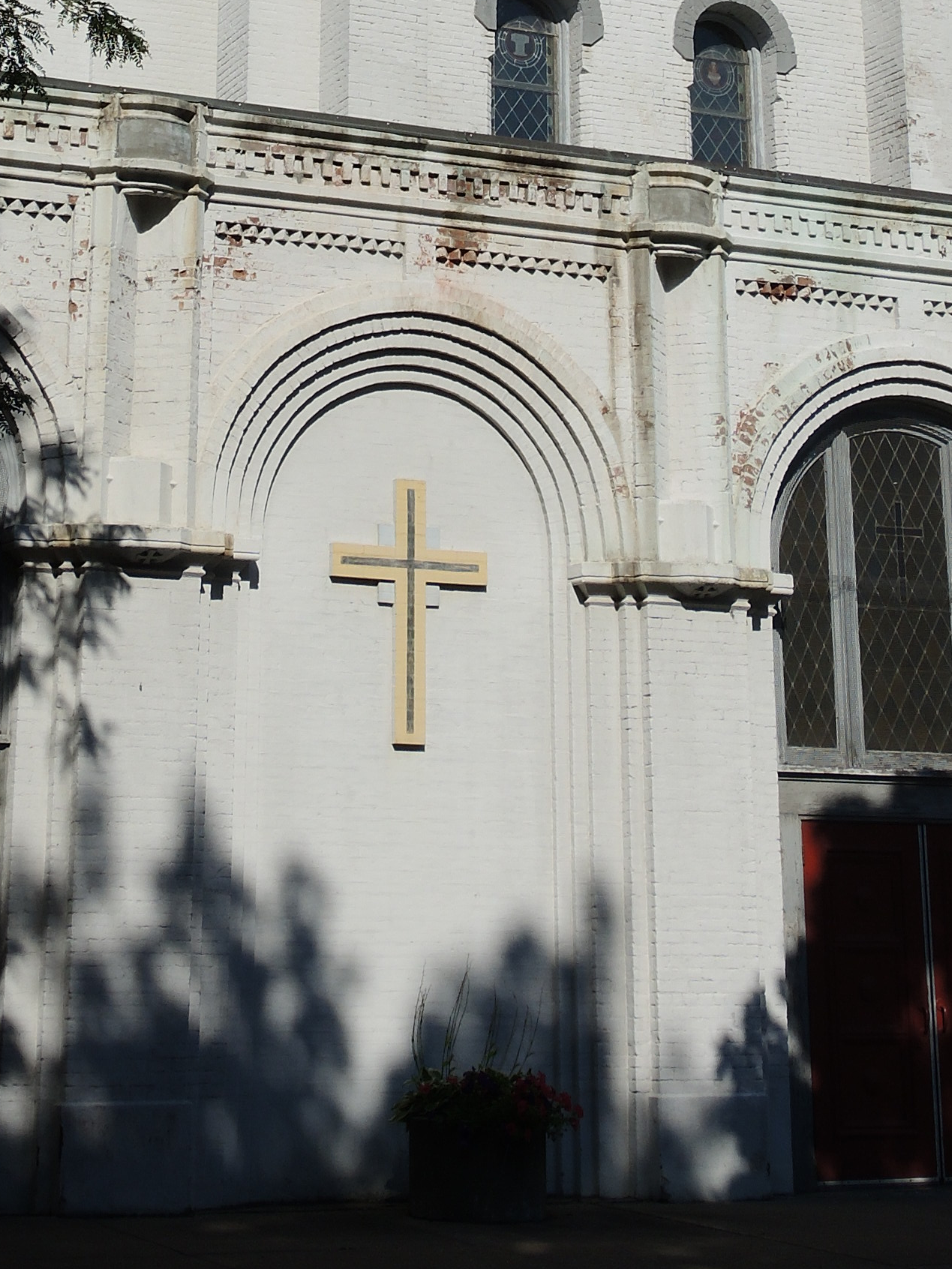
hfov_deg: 18.9
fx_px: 2860
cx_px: 418
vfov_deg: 23.6
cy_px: -104
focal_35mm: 78
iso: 80
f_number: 4
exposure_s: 1/1250
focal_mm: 7
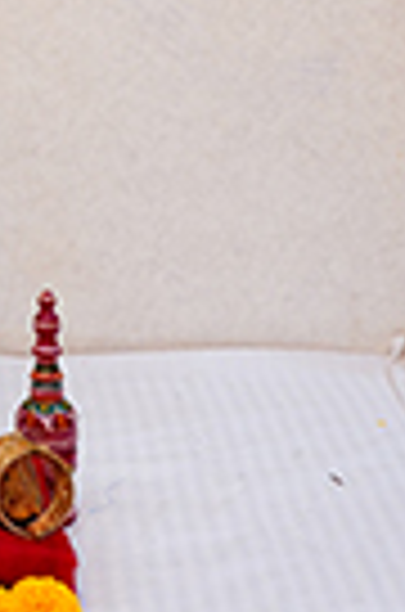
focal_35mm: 107
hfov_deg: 12.4
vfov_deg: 16.8
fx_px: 1815
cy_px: -387
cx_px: -83
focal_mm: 29
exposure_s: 1/100
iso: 800
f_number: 4
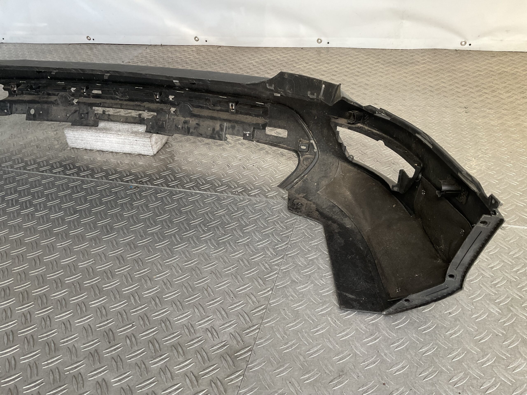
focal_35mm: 29
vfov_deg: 48.2
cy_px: 198
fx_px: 442
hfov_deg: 61.7
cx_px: 264
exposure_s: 1/120
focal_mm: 3
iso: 50
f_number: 1.8
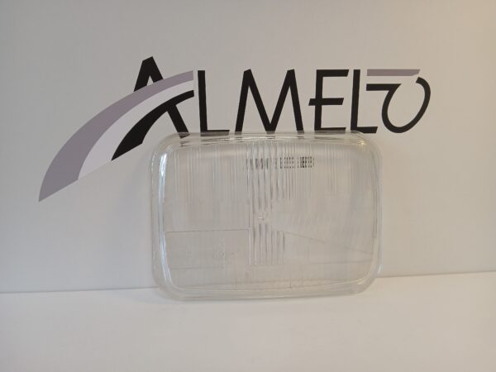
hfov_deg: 67.3
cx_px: 248
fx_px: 373
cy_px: 186
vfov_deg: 53.1
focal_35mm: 26
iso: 64
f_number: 1.8
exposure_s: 1/50
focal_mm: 3.98
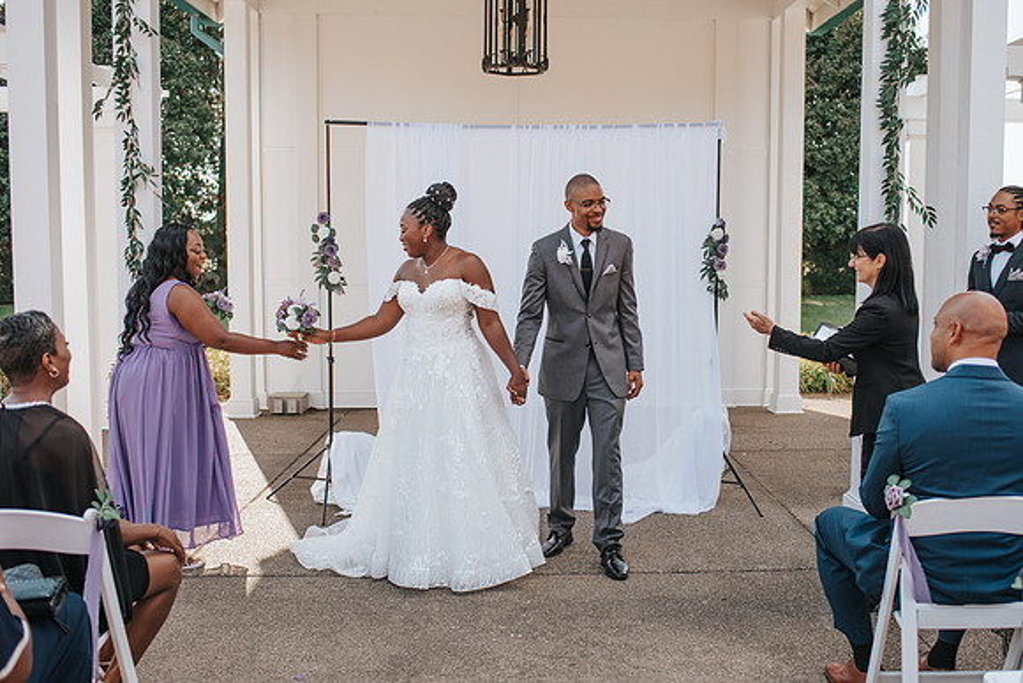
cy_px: 341
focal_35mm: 41
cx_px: 578
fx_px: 1175
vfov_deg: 32.4
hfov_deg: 47.0
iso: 140
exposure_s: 1/1250
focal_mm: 35
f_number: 2.8
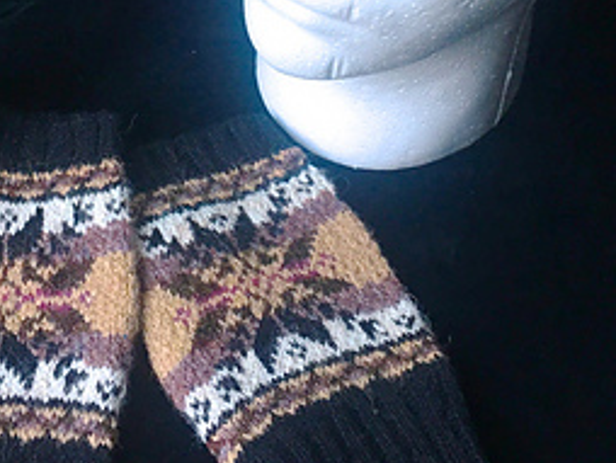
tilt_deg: -42.9
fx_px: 1300
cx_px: 267
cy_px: -29
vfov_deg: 19.5
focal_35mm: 73
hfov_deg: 26.6
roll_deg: -7.4
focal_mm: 4.15
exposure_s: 1/15
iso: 25
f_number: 2.2
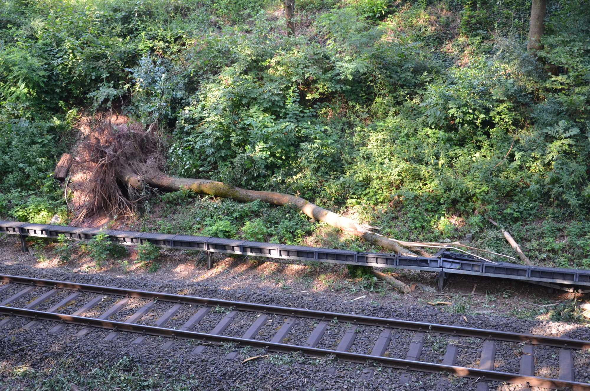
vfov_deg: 31.8
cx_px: 295
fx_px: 687
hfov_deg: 46.5
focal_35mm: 42
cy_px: 196
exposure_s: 1/80
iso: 250
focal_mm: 28
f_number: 4.2
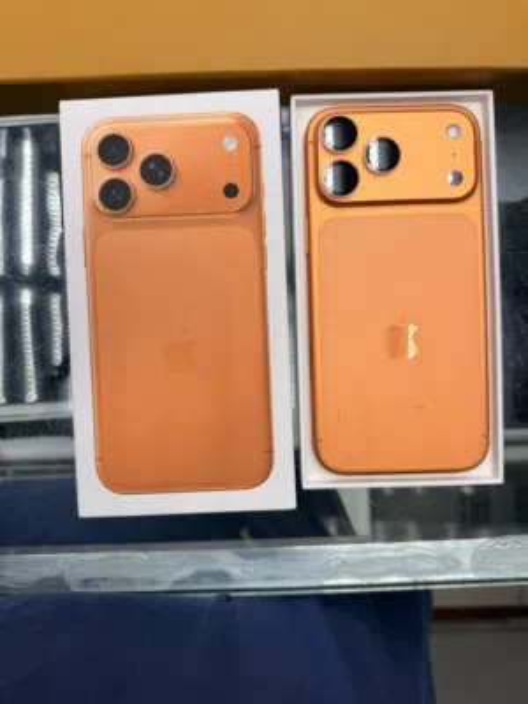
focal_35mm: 24
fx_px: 488
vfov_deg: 71.6
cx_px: 264
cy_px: 352
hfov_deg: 56.8
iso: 80
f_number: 1.78
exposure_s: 1/593
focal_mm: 6.76
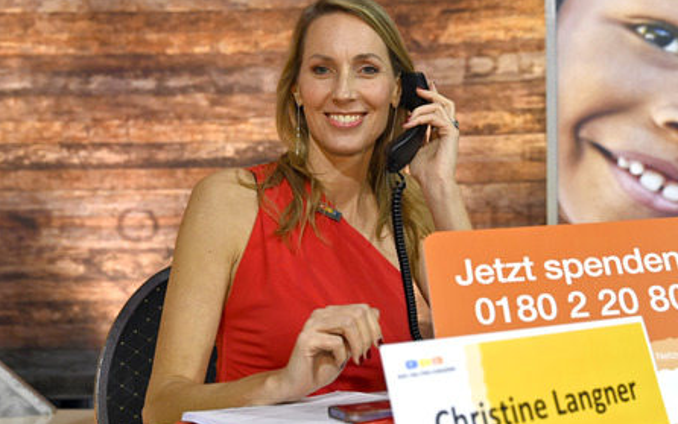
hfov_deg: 54.6
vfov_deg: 35.8
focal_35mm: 36
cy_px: 210
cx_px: 340
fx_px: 656
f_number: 4
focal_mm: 34.5
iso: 800
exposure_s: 1/200
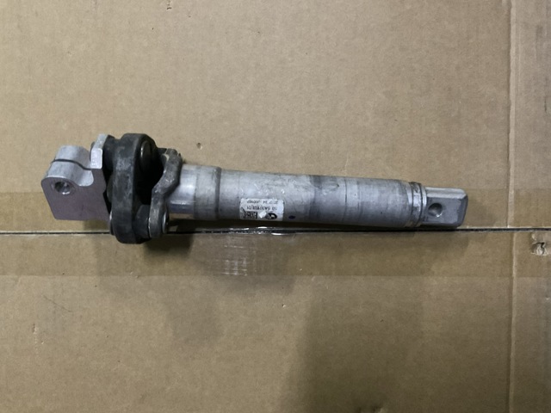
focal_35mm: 29
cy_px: 206
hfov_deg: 61.7
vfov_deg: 48.2
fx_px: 462
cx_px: 276
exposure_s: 1/25
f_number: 1.8
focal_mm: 3
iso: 500
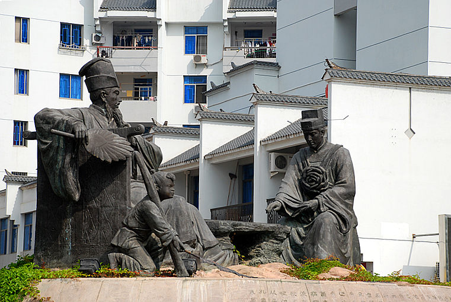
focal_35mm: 112
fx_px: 1411
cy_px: 151
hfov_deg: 18.2
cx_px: 226
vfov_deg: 12.2
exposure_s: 1/400
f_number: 5.6
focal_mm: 75
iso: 100
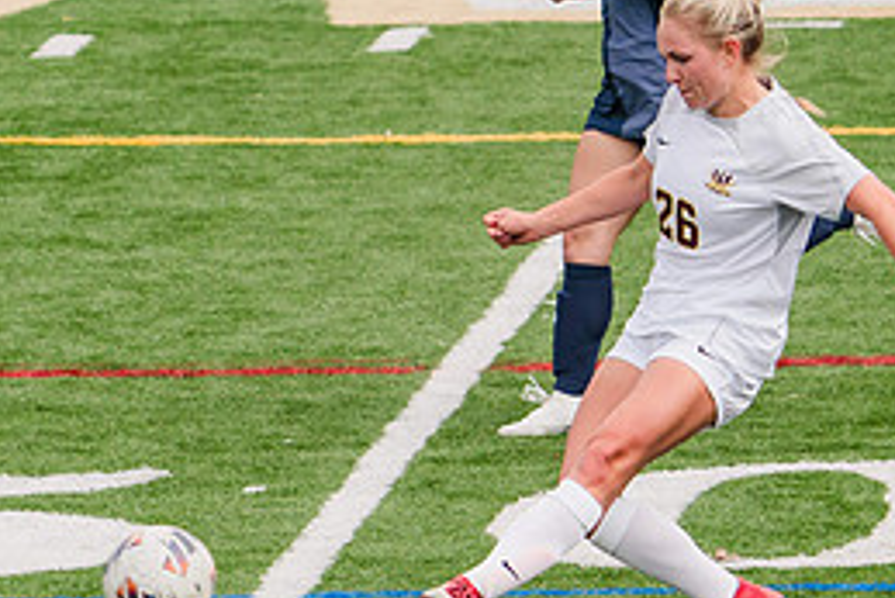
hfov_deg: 3.2
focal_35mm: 642
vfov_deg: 2.1
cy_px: 391
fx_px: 15969
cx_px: 508
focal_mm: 232
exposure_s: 1/1600
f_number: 5.6
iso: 400
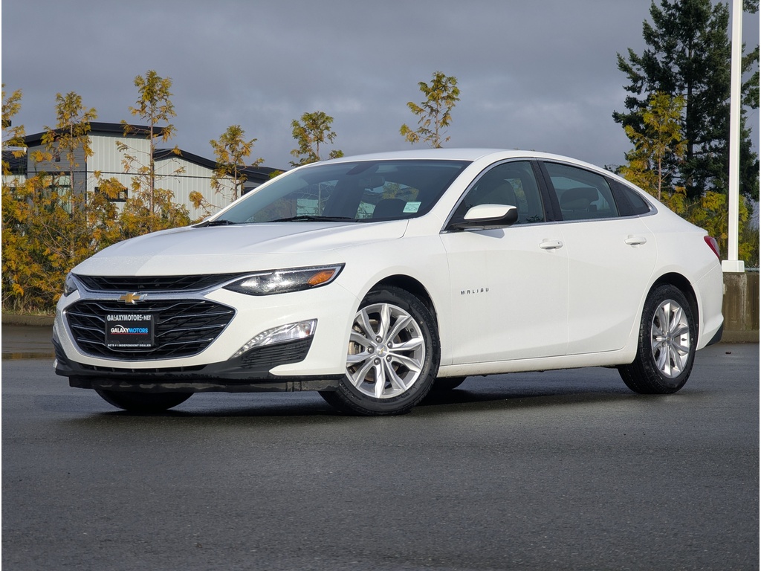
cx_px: 380
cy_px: 286
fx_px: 2330
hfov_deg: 18.5
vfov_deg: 14.0
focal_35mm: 106
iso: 34
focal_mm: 19
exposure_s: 1/635
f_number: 3.5
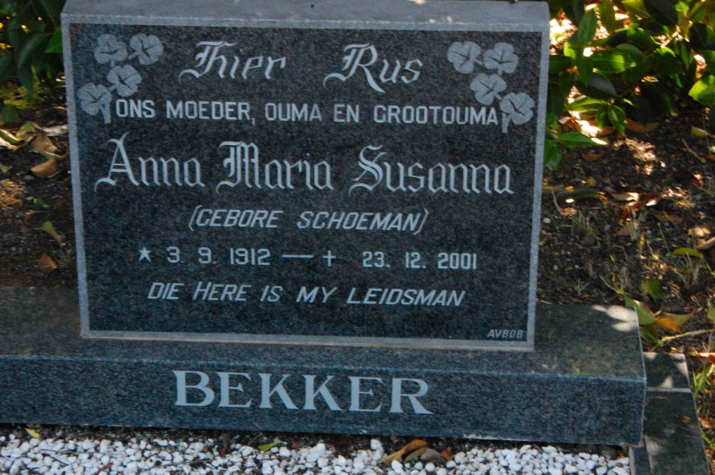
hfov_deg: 19.5
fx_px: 2084
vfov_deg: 13.0
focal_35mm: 105
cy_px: 238
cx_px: 358
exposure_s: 1/30
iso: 1600
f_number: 22
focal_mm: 70
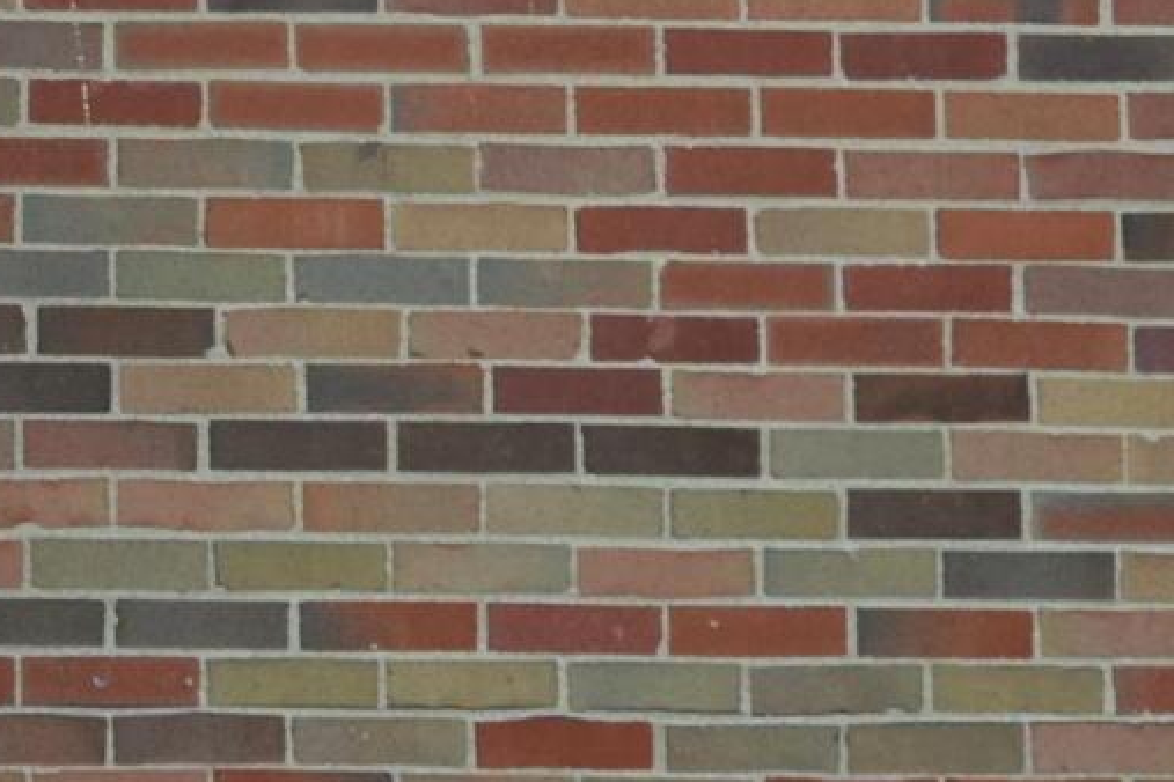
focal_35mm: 213
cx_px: -1040
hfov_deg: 9.2
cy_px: -733
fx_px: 6946
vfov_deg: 6.3
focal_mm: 24
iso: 100
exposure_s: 1/160
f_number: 6.3
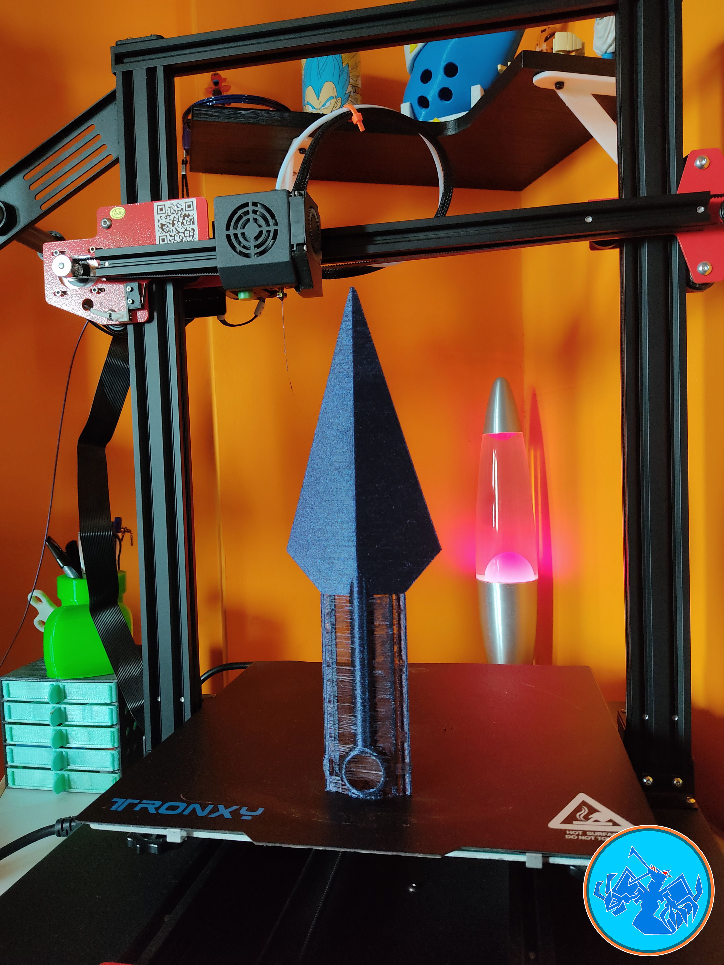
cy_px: 482
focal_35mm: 26
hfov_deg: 53.1
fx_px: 725
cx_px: 362
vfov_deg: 67.3
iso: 833
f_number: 1.79
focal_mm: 4.74
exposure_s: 1/24
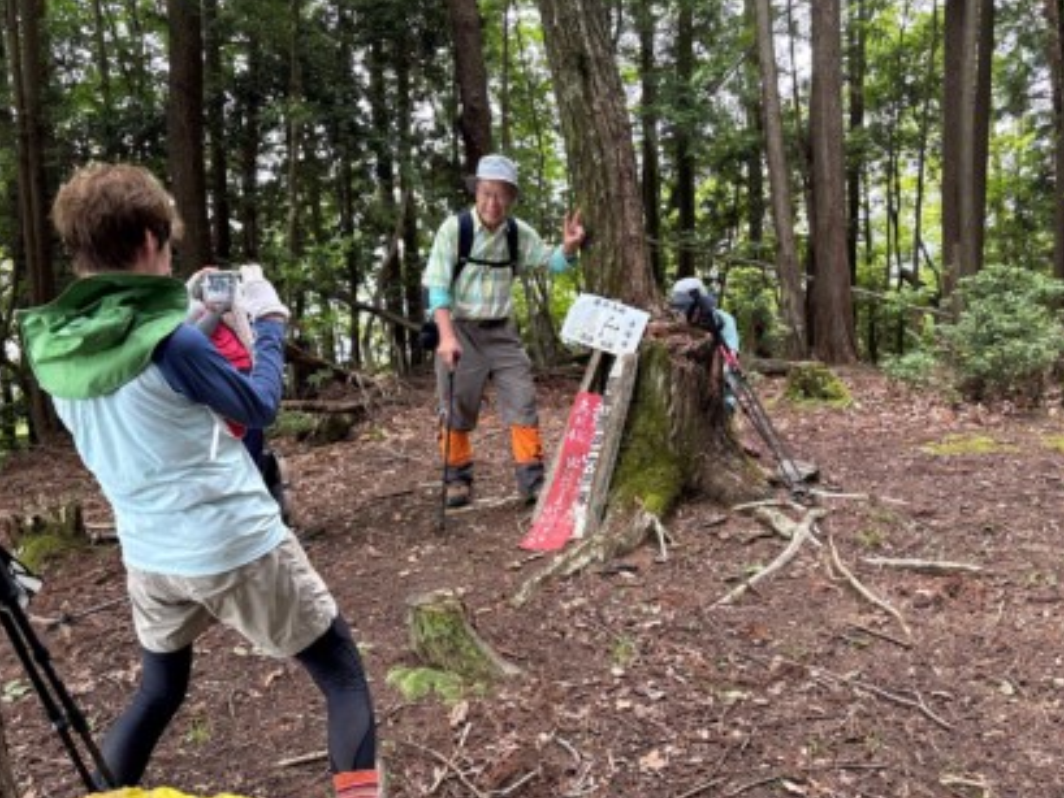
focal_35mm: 31
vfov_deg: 45.5
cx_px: 528
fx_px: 953
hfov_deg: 58.3
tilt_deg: -10.4
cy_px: 416
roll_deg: +1.5
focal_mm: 5.96
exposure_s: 1/121
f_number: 1.6
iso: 100
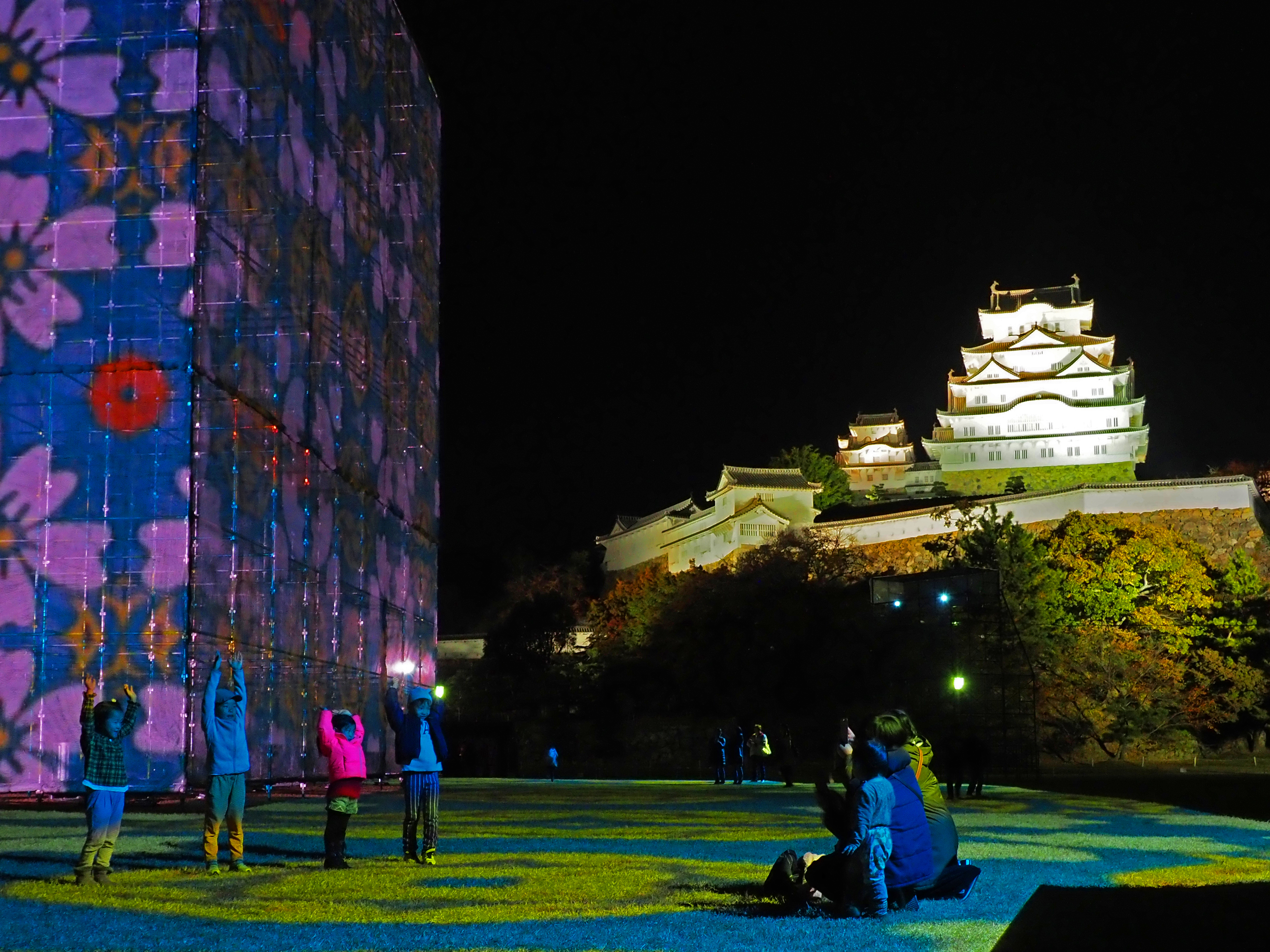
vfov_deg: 46.8
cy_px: 476
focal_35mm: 30
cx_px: 635
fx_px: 1101
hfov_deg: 60.0
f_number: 4
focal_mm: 15
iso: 1600
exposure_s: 1/15
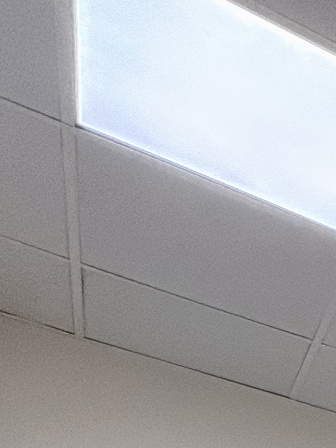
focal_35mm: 69
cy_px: 1092
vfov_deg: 14.9
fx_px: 893
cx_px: 758
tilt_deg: -14.0
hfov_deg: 15.0
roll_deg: -2.7
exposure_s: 1/100
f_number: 2.2
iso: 100
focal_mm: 2.22
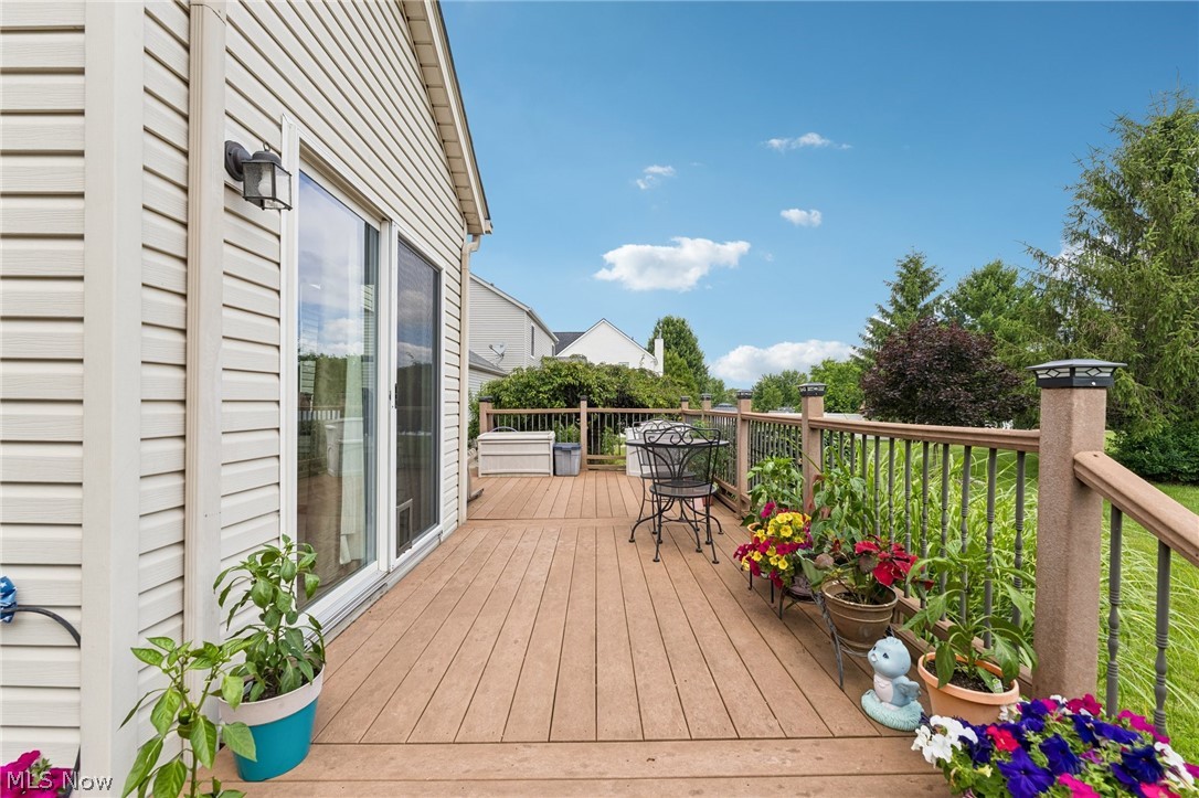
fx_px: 466
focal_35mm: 14
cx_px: 600
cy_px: 399
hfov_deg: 104.3
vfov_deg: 81.2
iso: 200
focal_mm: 14
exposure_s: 1/320
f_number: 8
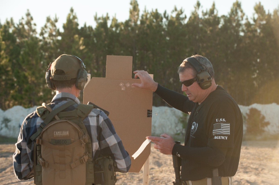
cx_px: 140
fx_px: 852
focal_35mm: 110
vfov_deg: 12.4
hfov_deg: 18.6
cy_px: 92
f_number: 7.1
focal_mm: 110
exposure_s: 1/1250
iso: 2000
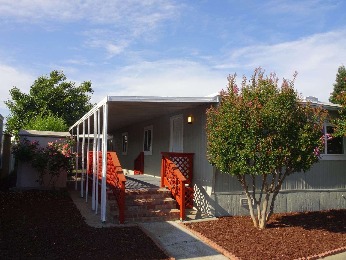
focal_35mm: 30
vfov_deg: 46.8
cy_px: 130
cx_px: 173
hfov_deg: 60.0
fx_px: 300
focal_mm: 5.09
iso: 80
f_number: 4
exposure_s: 1/640
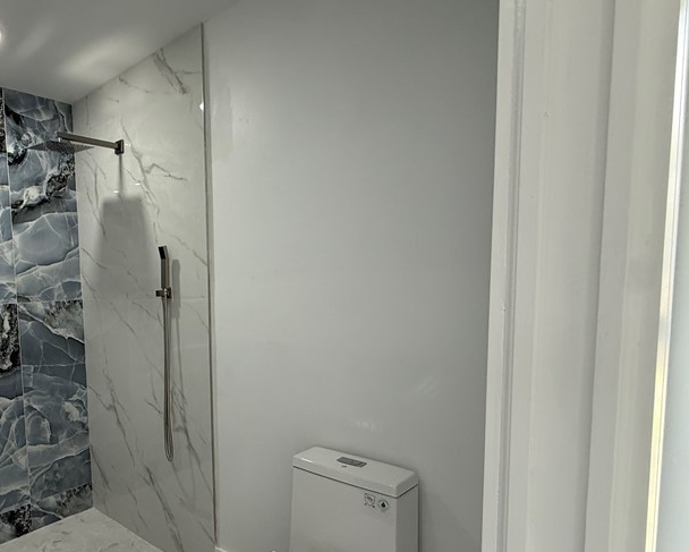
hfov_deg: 66.5
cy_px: 330
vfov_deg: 60.4
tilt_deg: -6.0
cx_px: 146
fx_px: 469
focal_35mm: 23
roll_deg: +2.5
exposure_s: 1/120
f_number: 2.2
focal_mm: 2.22
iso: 200
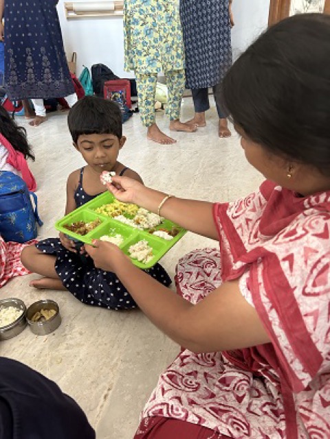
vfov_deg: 67.3
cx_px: 165
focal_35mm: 26
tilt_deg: -31.8
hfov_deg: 53.1
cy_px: 220
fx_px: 330
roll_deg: +2.2
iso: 250
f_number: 1.5
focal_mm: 5.7
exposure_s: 1/50
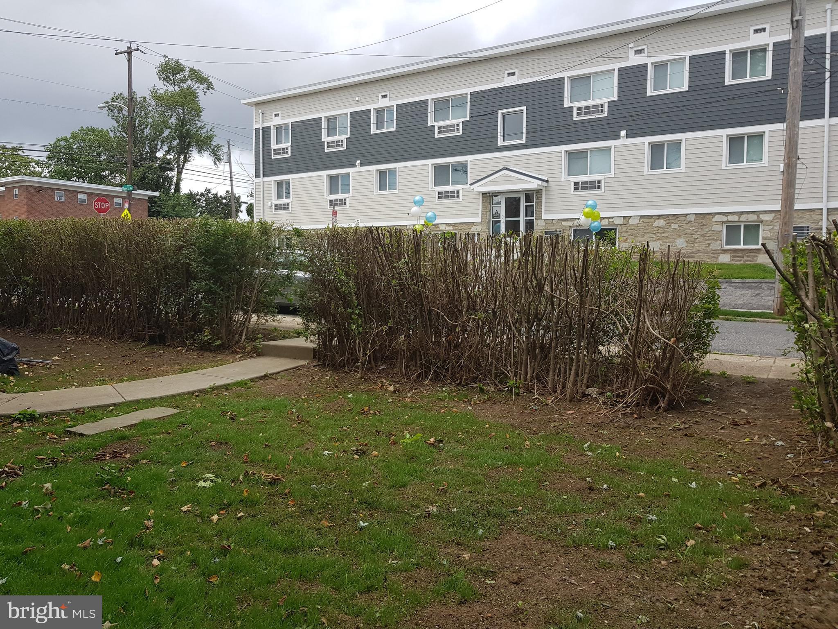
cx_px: 419
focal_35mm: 26
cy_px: 314
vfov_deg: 53.1
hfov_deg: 67.3
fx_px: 629
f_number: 1.7
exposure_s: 1/1220
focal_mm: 4.2
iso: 40
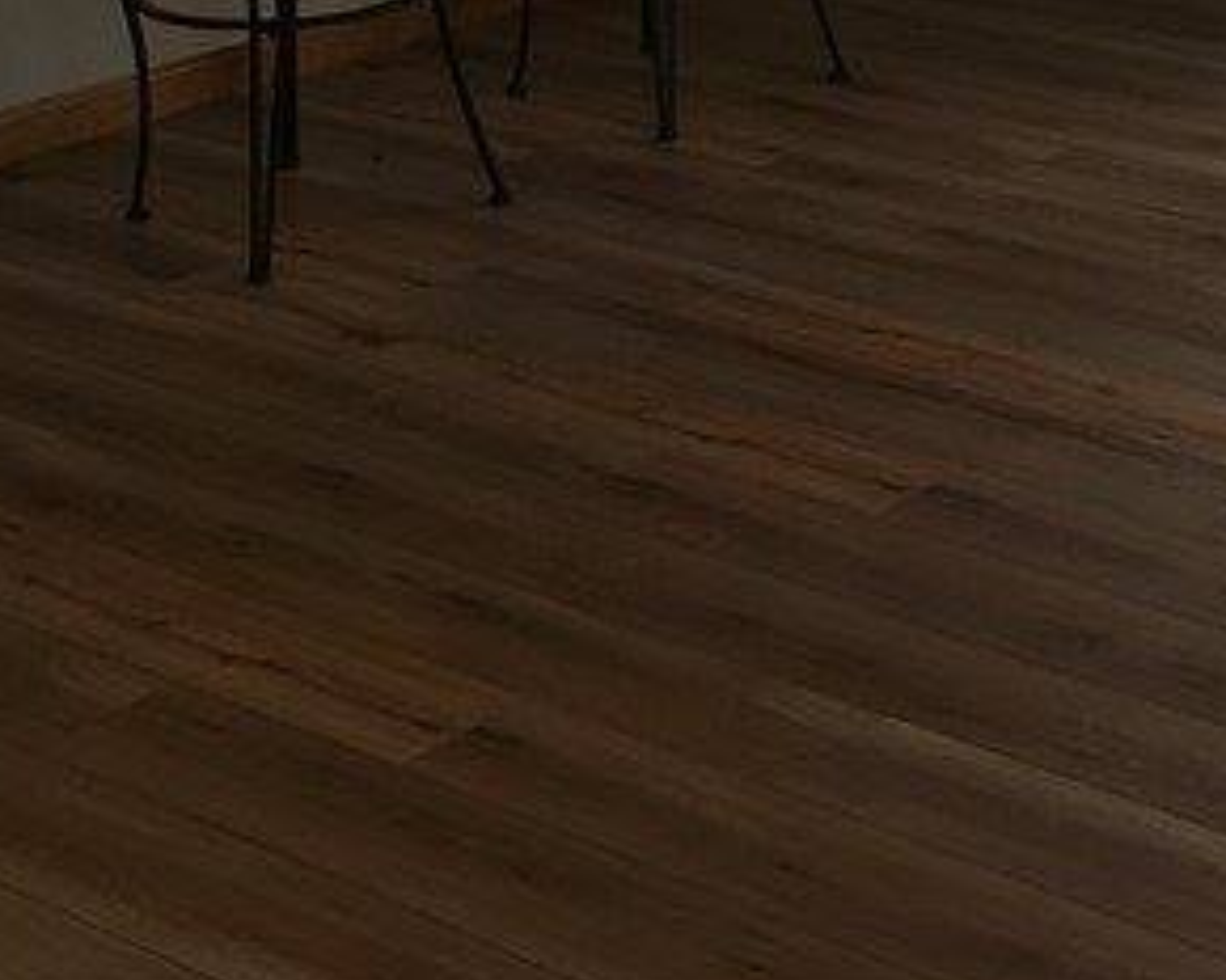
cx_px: 841
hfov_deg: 19.1
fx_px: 3628
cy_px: -621
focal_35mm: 100
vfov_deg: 14.1
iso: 25
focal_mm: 4.15
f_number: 2.2
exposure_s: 1/40
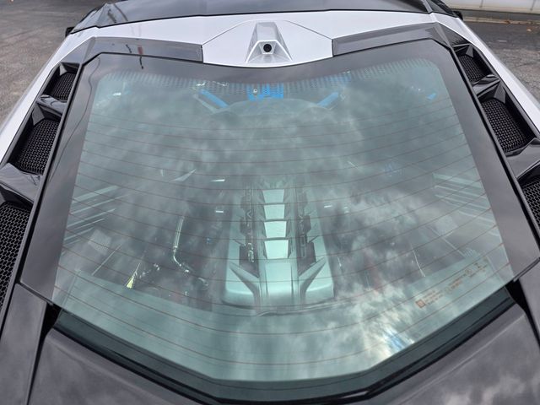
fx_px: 359
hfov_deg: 73.9
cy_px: 202
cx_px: 270
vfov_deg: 58.9
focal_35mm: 23
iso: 80
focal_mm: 6.3
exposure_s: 1/3550
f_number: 1.7
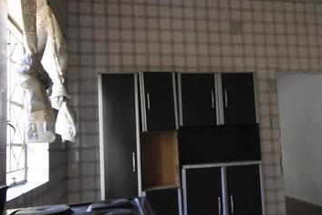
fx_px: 304
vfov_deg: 38.9
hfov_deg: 55.3
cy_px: 112
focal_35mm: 34
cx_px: 196
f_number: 3.5
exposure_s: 1/30
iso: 360
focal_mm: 10
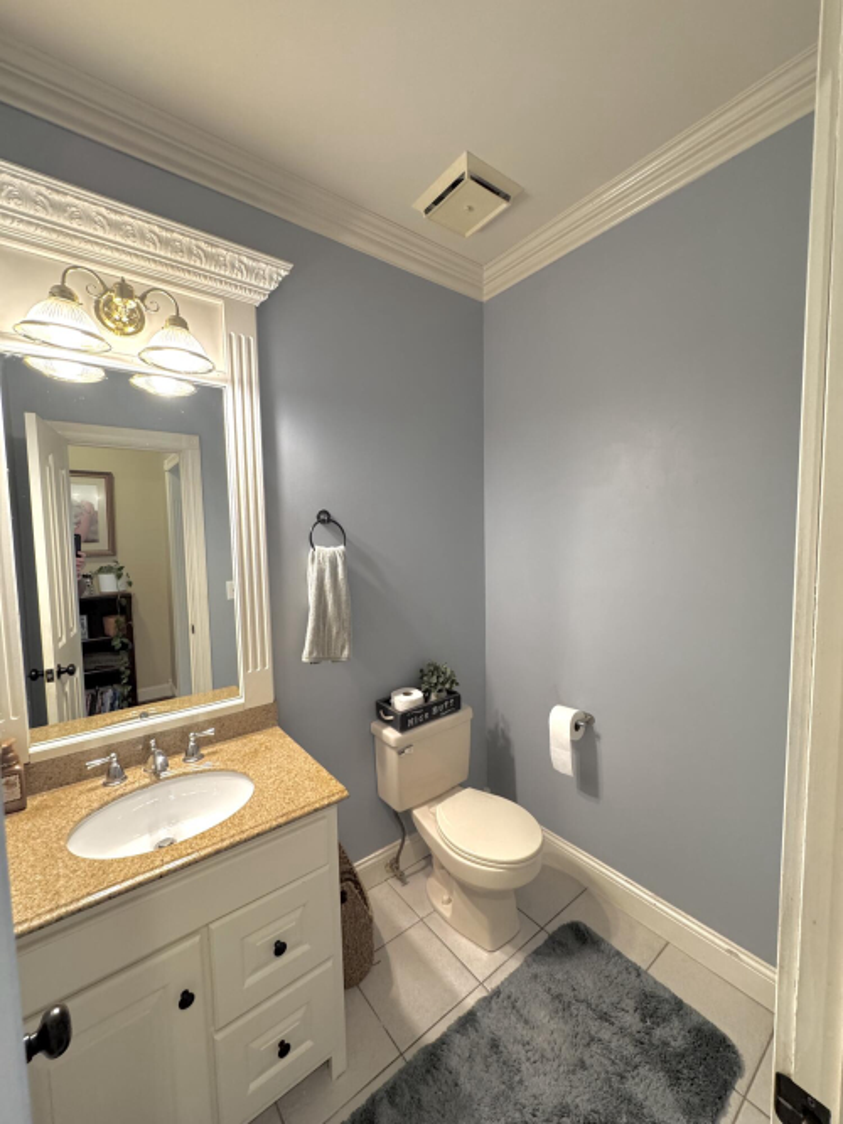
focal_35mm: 14
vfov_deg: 102.1
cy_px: 562
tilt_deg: -4.4
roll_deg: +1.5
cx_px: 422
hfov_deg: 85.7
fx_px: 455
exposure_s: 1/60
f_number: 2.2
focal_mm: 2.22
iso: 320
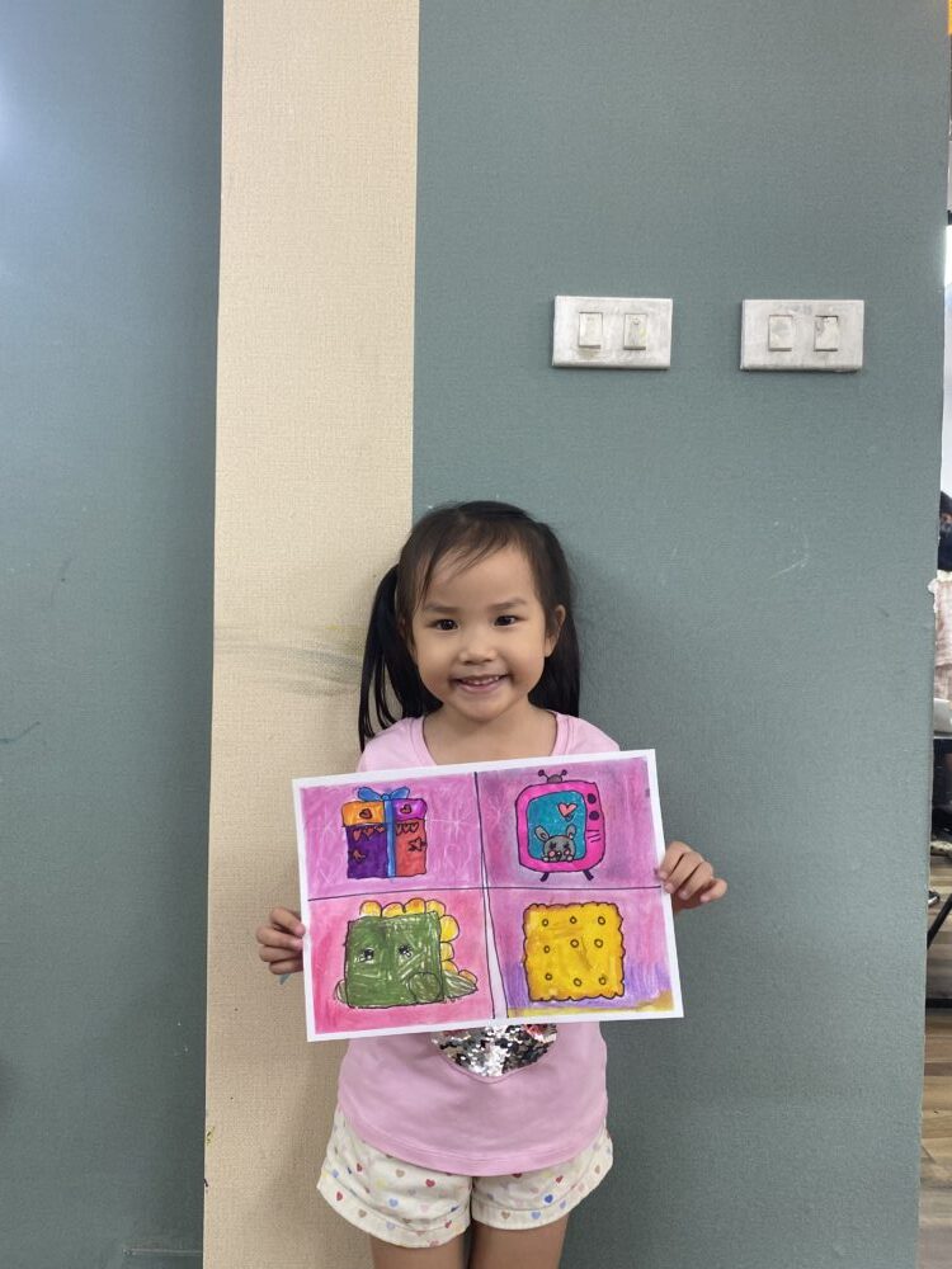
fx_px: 953
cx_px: 476
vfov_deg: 67.3
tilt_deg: -0.6
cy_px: 634
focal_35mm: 26
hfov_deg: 53.1
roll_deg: -1.8
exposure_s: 1/100
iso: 125
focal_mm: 4.25
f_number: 1.8
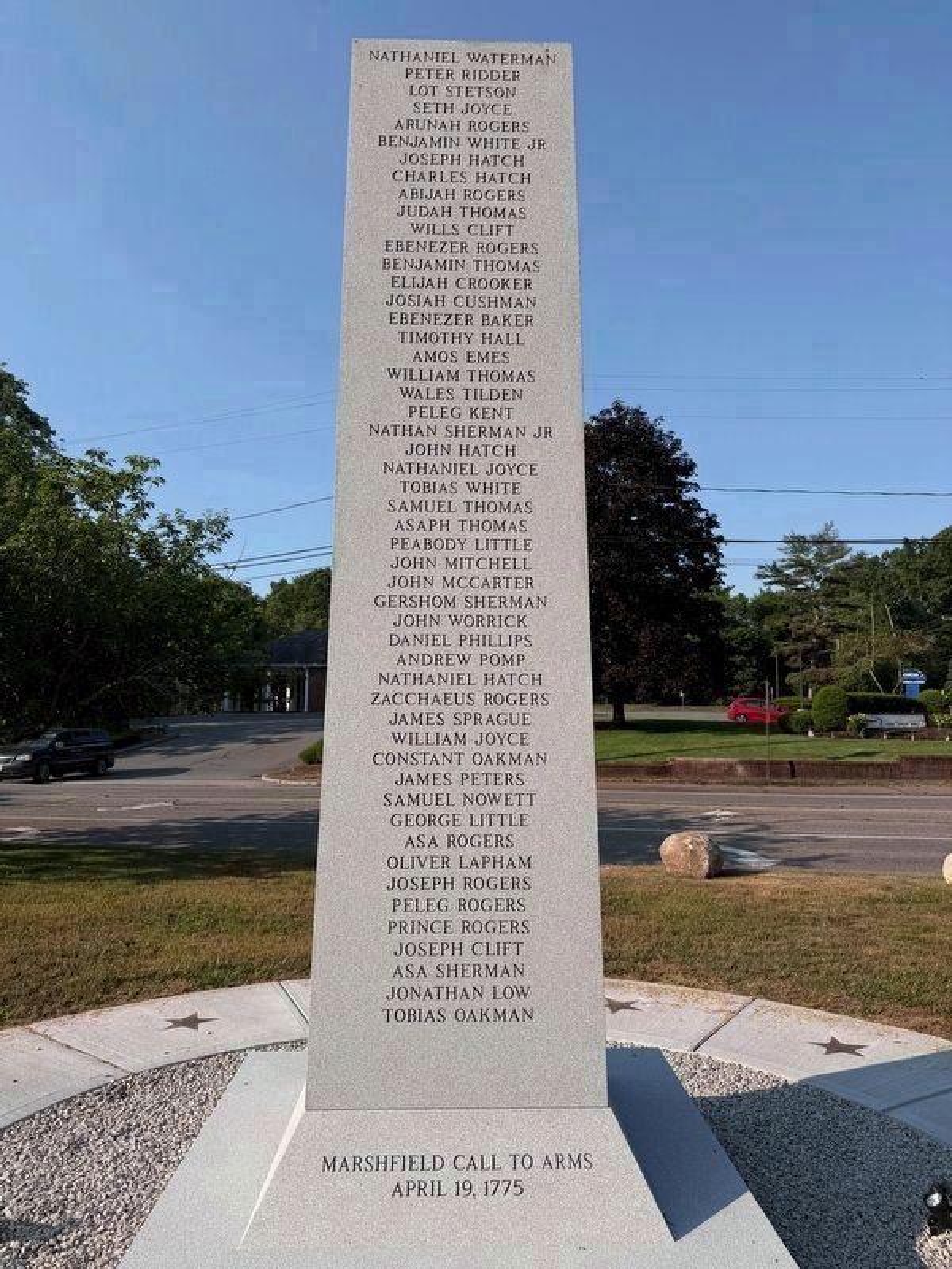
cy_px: 634
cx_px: 476
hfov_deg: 56.8
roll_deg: -1.1
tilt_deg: +5.3
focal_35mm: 24
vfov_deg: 71.6
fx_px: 880
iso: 80
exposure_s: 1/4405
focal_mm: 6.76
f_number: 1.78
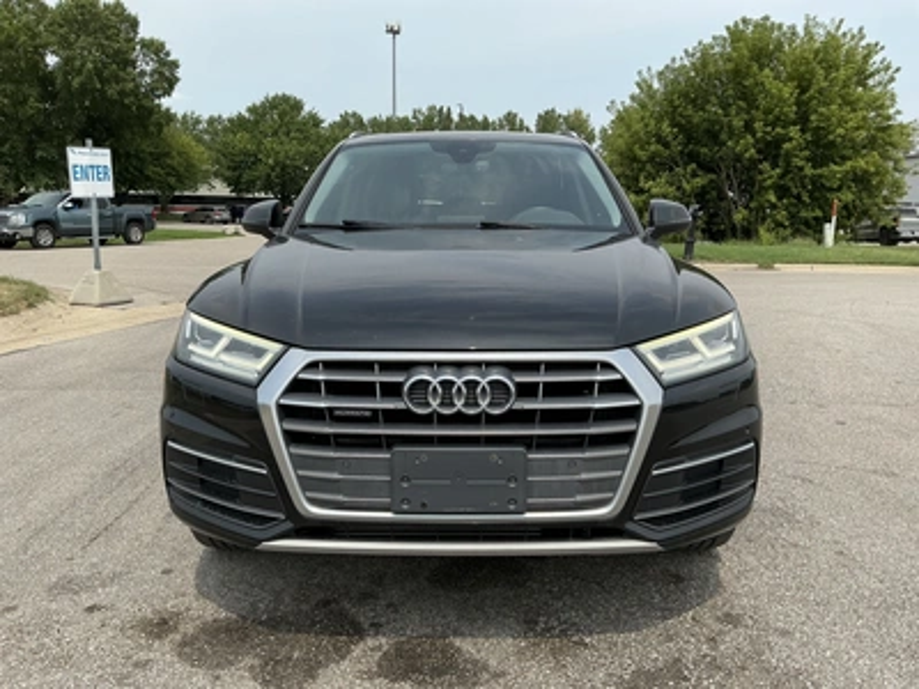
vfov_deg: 49.7
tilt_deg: -8.2
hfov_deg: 63.4
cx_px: 460
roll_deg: -1.2
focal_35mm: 28
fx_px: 743
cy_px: 344
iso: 25
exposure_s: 1/1577
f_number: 1.8
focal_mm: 3
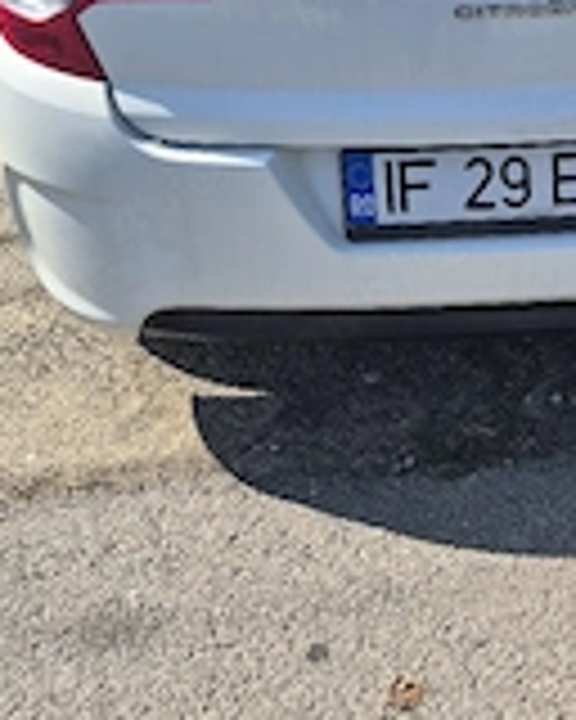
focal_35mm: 56
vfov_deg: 33.5
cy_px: 315
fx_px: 1193
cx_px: 518
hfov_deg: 26.3
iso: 25
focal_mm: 5.4
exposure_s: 1/1429
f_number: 1.8
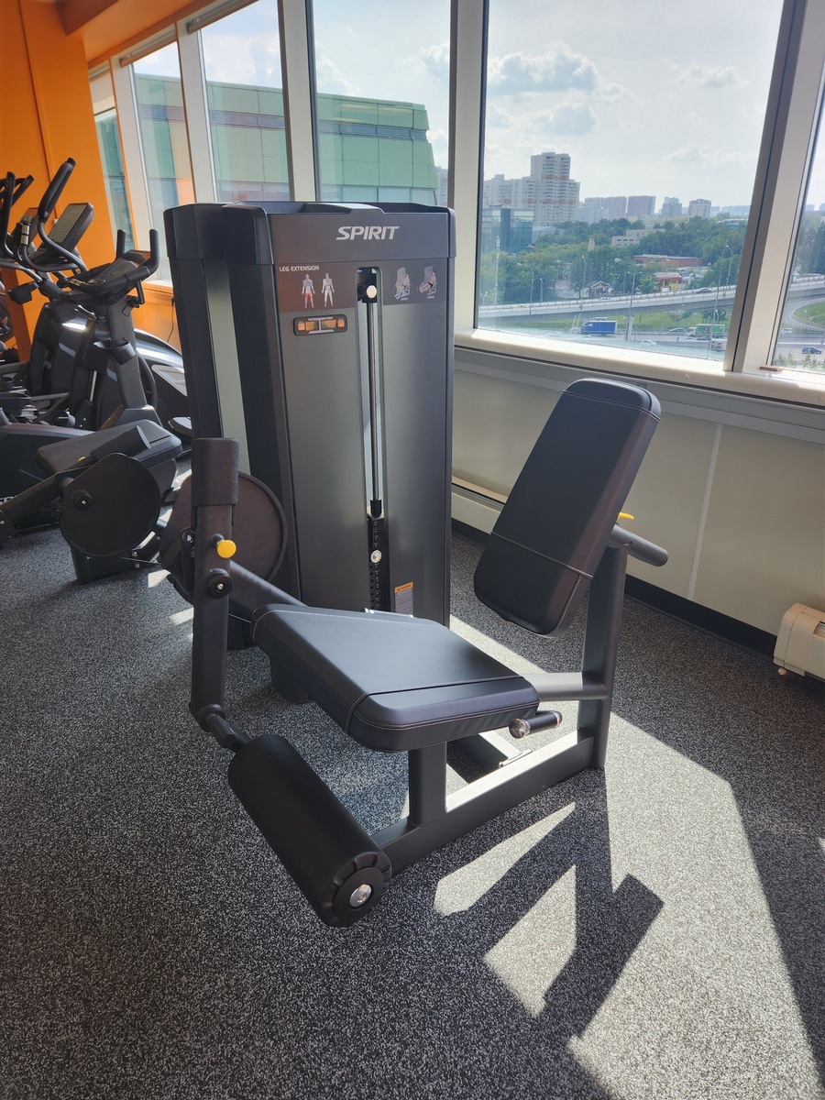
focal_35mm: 23
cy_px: 550
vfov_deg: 73.9
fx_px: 731
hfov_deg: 58.9
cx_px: 412
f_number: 1.8
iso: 20
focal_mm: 5.4
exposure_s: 1/230
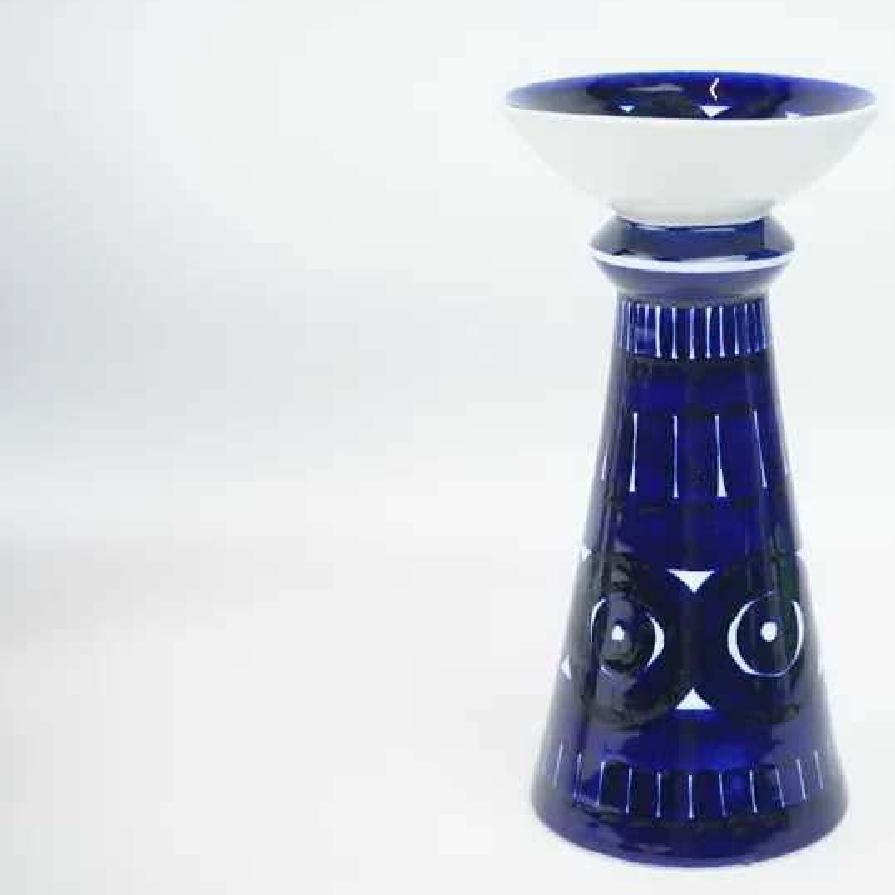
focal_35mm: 74
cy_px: 449
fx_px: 2165
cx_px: 684
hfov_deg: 23.1
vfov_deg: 23.4
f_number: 5
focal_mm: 52
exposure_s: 1/60
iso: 125
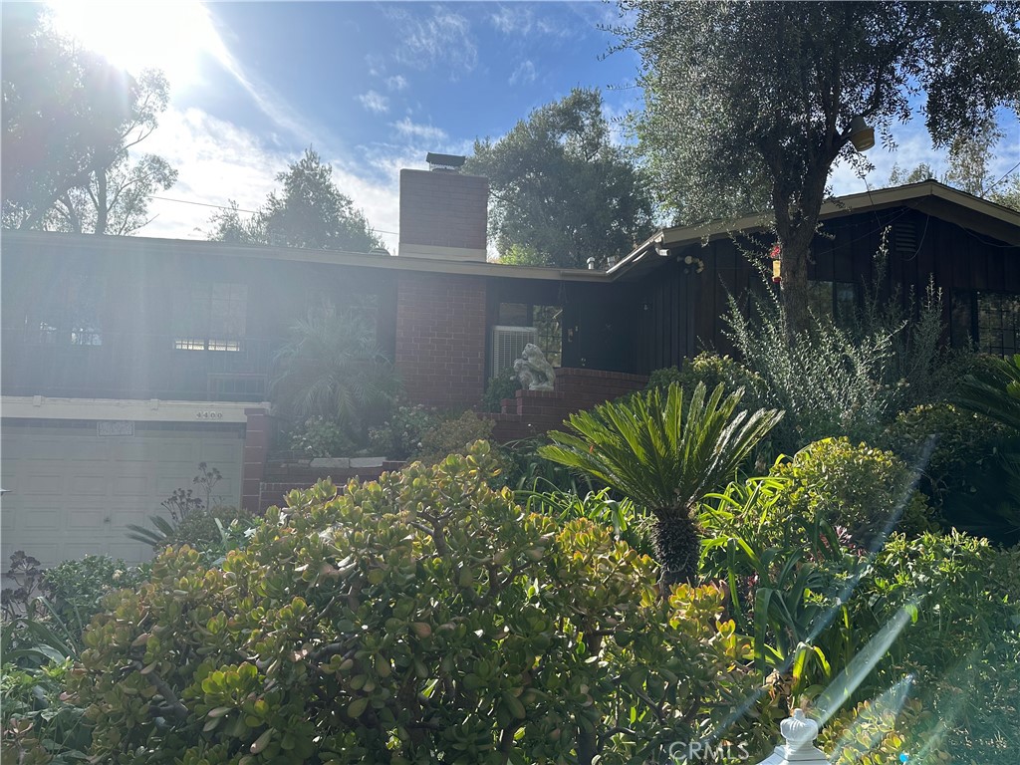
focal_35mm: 24
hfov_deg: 71.6
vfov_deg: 56.8
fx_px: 707
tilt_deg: +5.7
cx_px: 510
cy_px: 382
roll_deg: -1.7
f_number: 1.78
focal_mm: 6.86
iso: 80
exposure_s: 1/2660
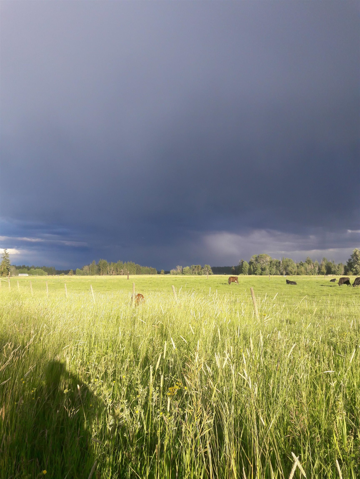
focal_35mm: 28
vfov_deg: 63.4
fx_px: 388
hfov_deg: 49.7
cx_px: 180
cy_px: 240
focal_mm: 3.7
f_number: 1.9
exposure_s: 1/551
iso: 40
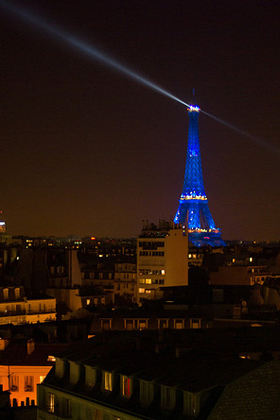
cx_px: 141
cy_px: 209
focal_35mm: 76
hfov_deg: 17.9
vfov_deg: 26.7
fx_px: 888
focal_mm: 50
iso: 800
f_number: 1.4
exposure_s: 1/10
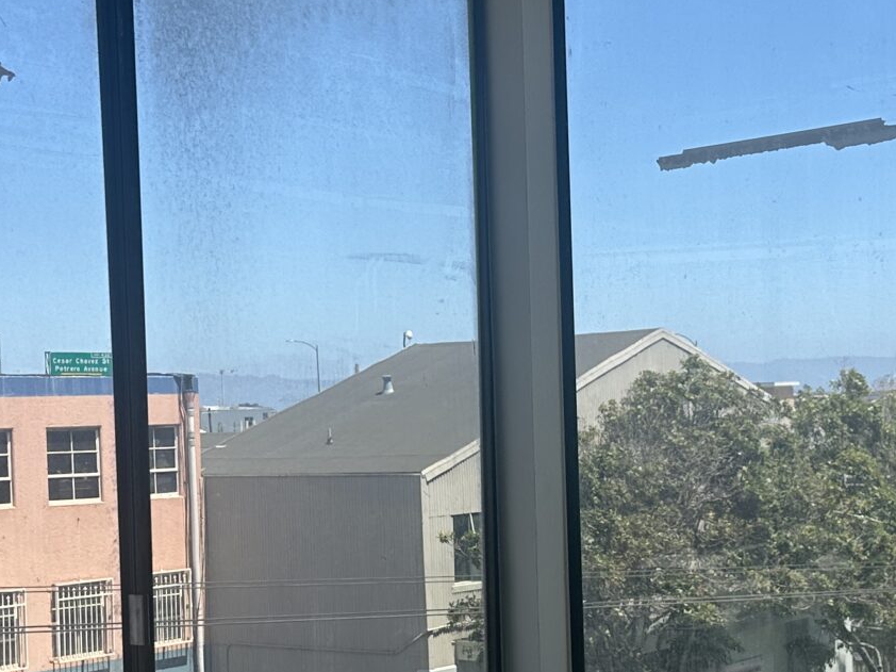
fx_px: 1889
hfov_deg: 26.6
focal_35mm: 73
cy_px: 483
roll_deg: +1.8
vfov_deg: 20.0
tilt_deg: -2.0
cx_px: 540
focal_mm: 6.86
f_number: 1.78
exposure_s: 1/2469
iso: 80
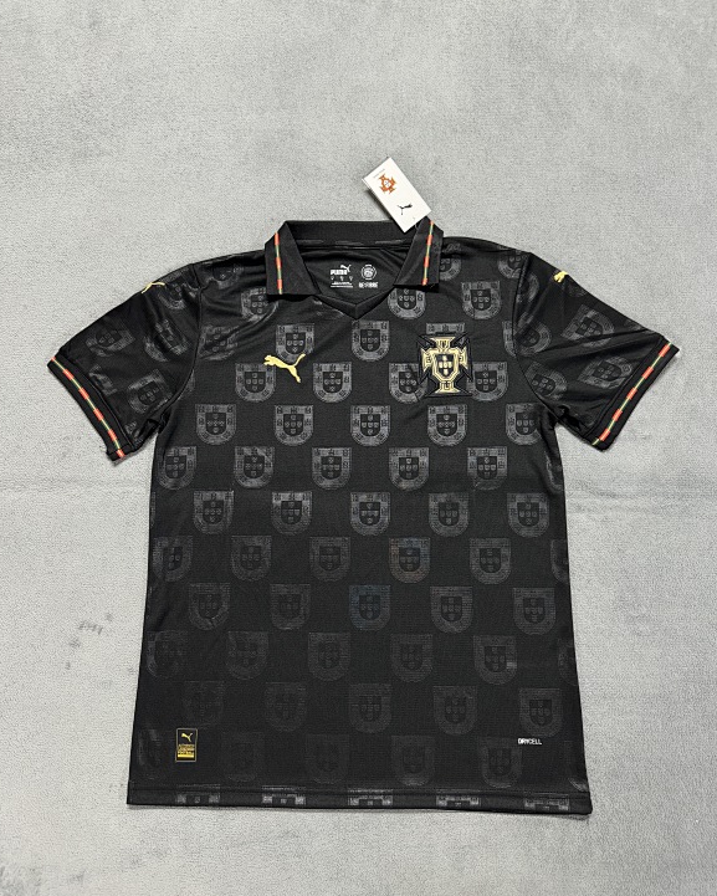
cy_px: 436
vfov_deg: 66.0
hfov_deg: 54.9
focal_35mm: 26
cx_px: 354
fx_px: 690
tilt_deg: -77.7
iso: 400
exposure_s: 1/50
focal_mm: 6.76
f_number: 1.78
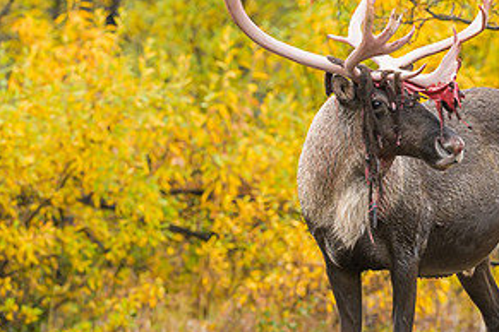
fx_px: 12834
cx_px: 245
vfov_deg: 1.5
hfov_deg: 2.2
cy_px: 70
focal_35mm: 926
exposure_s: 1/640
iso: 1000
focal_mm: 400
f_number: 6.3
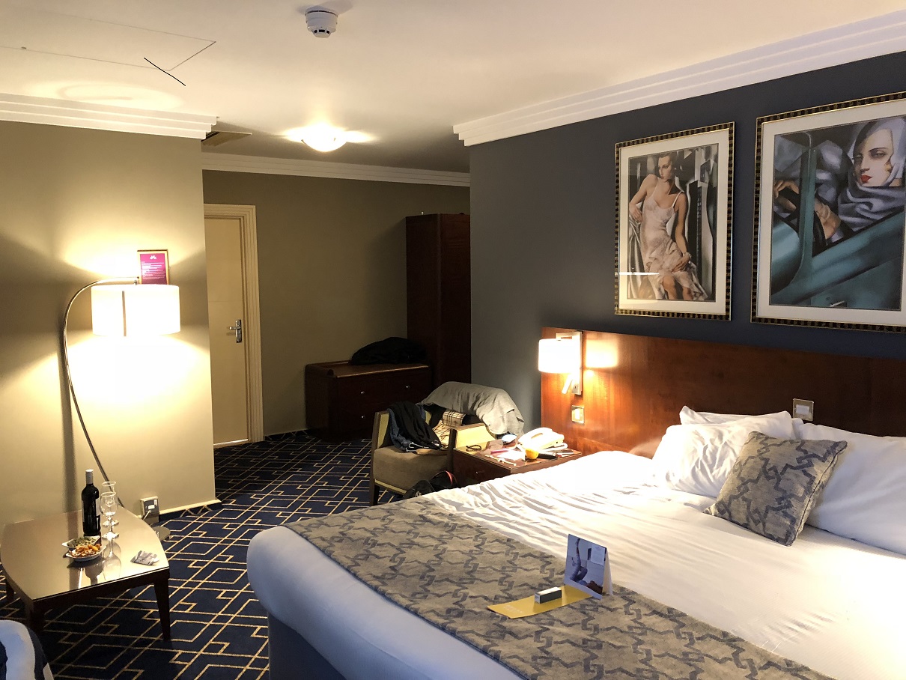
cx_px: 453
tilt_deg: -6.6
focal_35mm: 28
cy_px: 340
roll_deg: +0.9
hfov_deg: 63.4
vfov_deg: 49.8
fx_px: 733
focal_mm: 3.99
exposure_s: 1/4
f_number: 1.8
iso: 100
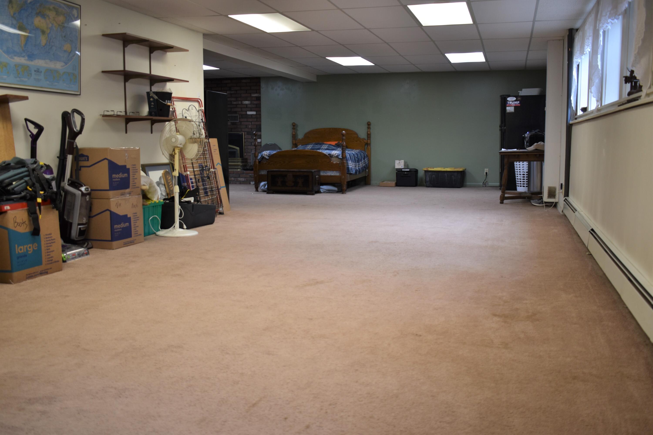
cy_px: 218
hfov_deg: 53.1
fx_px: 653
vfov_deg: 36.9
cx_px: 326
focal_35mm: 36
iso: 280
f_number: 3.8
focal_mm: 24
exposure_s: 1/40
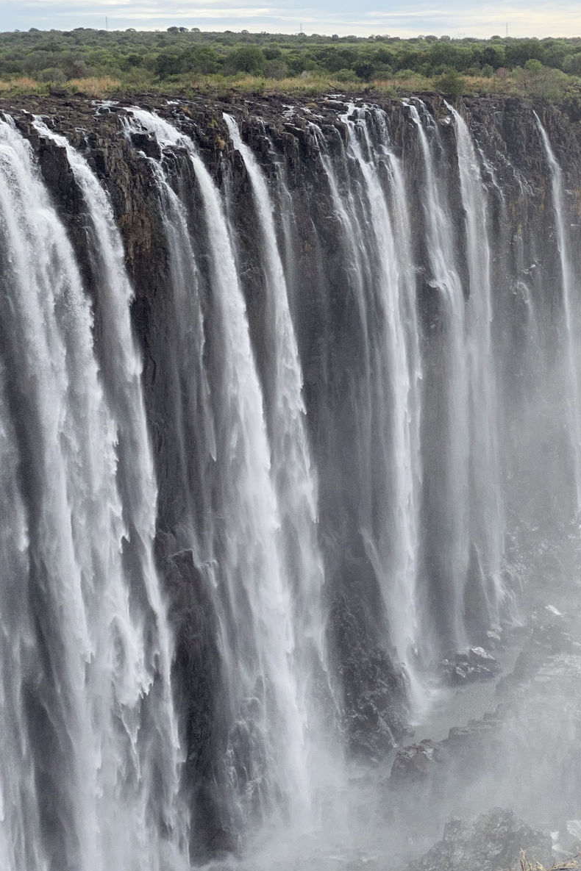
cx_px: 577
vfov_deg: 27.7
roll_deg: +0.5
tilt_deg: -11.1
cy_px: 440
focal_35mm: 73
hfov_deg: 18.2
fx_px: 1767
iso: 20
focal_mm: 6
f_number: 2
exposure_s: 1/1295
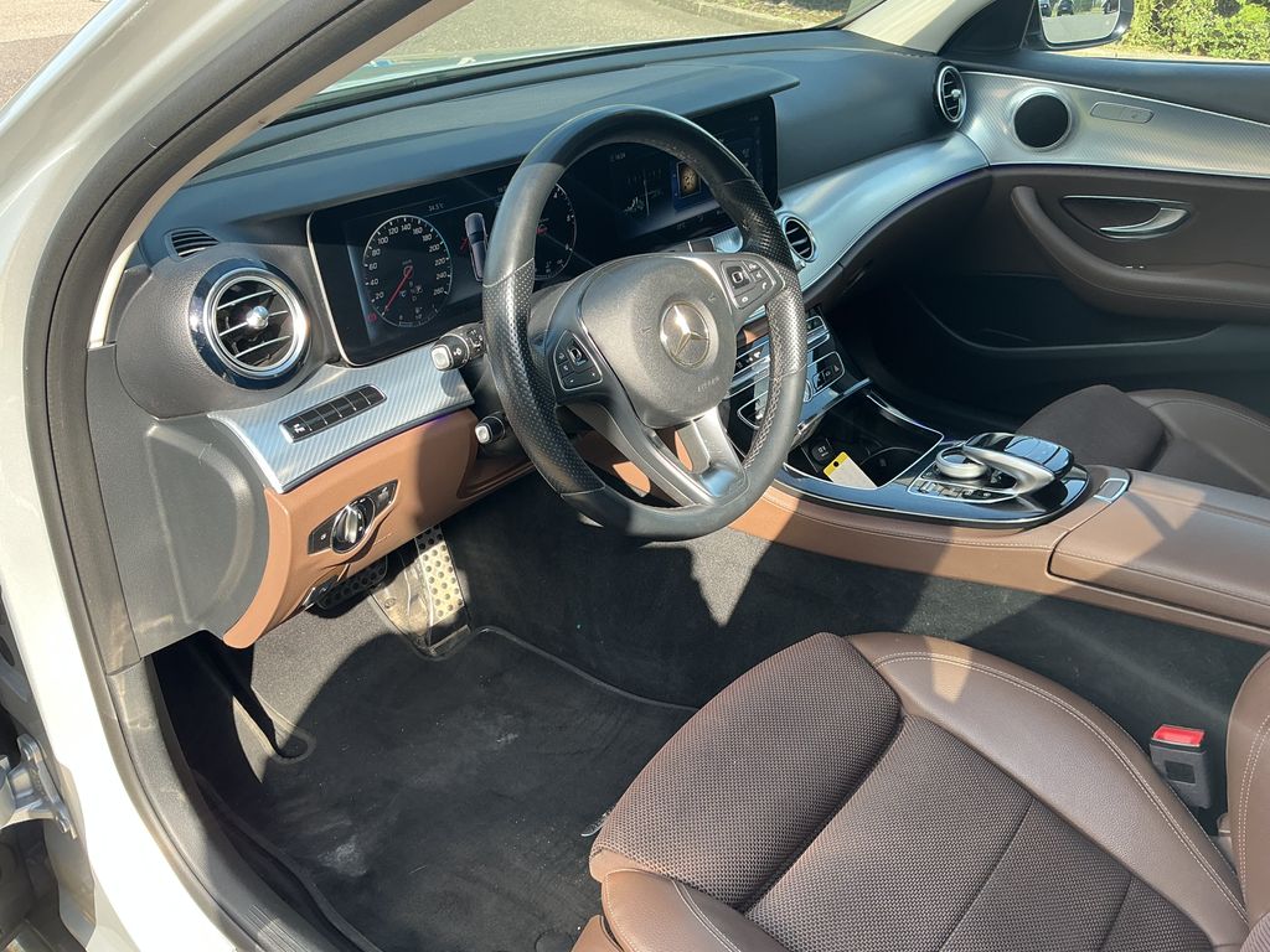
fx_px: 1064
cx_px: 635
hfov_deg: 61.7
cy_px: 476
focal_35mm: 29
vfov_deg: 48.2
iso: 20
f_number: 1.8
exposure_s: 1/120
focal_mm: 3
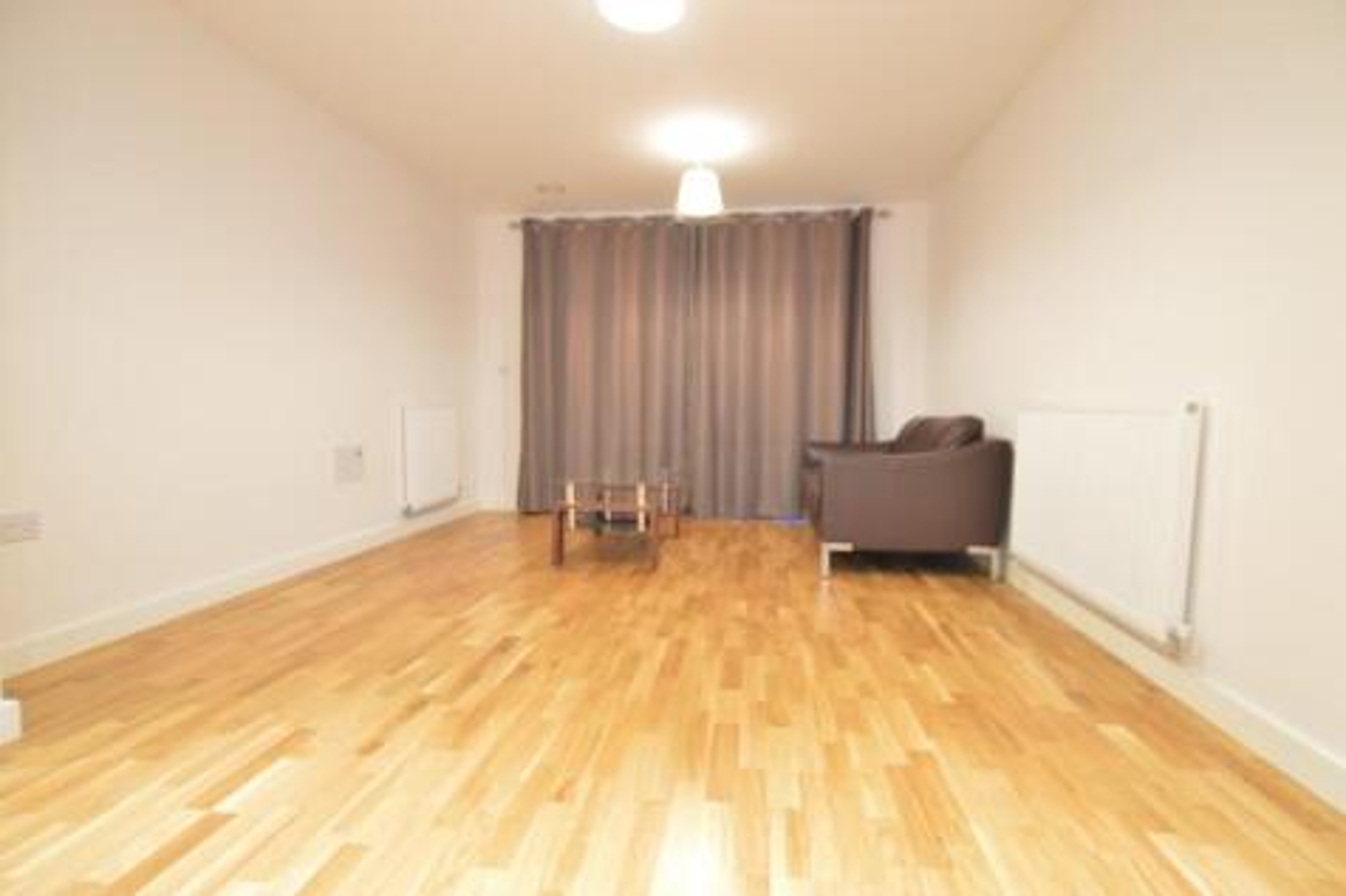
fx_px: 561
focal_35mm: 15
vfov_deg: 77.3
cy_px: 448
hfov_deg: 100.4
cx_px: 673
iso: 100
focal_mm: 10
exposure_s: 1/1.6
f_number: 3.5
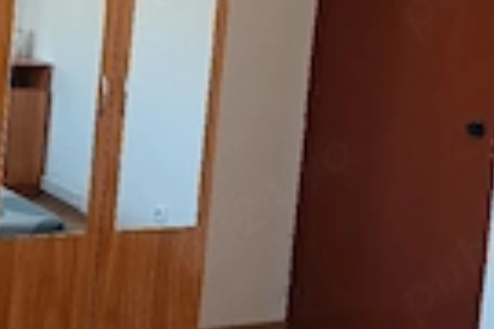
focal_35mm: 74
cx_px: 22
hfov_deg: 26.2
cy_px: -15
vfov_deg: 17.9
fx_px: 1015
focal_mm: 5.59
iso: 465
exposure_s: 1/101
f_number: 1.88
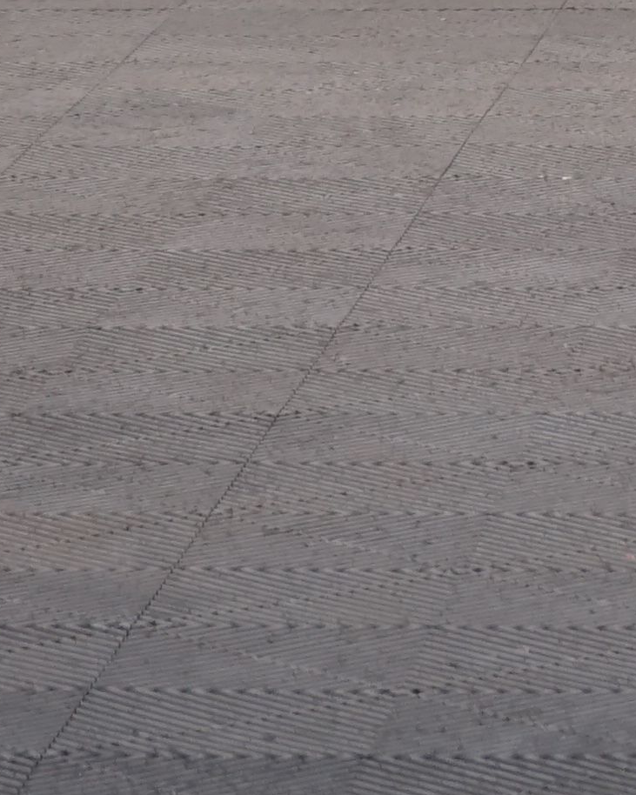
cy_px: -850
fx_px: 8119
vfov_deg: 5.5
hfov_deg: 4.4
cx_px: 1483
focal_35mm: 345
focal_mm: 56
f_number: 5.6
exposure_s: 1/30
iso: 500
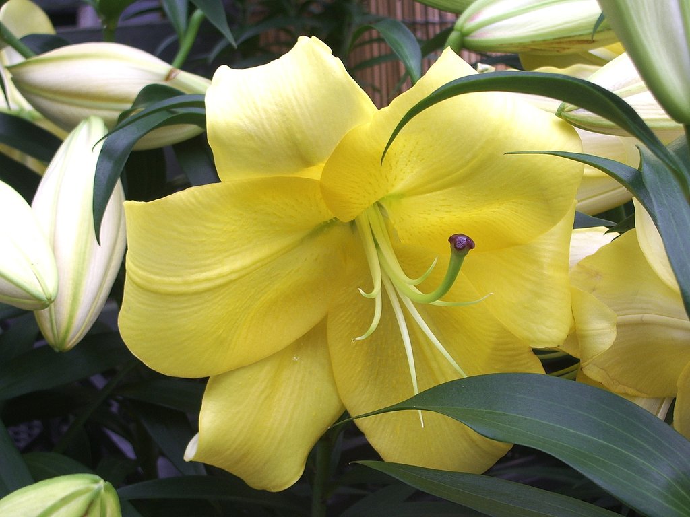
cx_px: 345
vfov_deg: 23.7
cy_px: 258
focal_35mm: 62
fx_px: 1236
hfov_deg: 31.2
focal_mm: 10.2
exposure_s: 1/100
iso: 50
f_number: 3.5
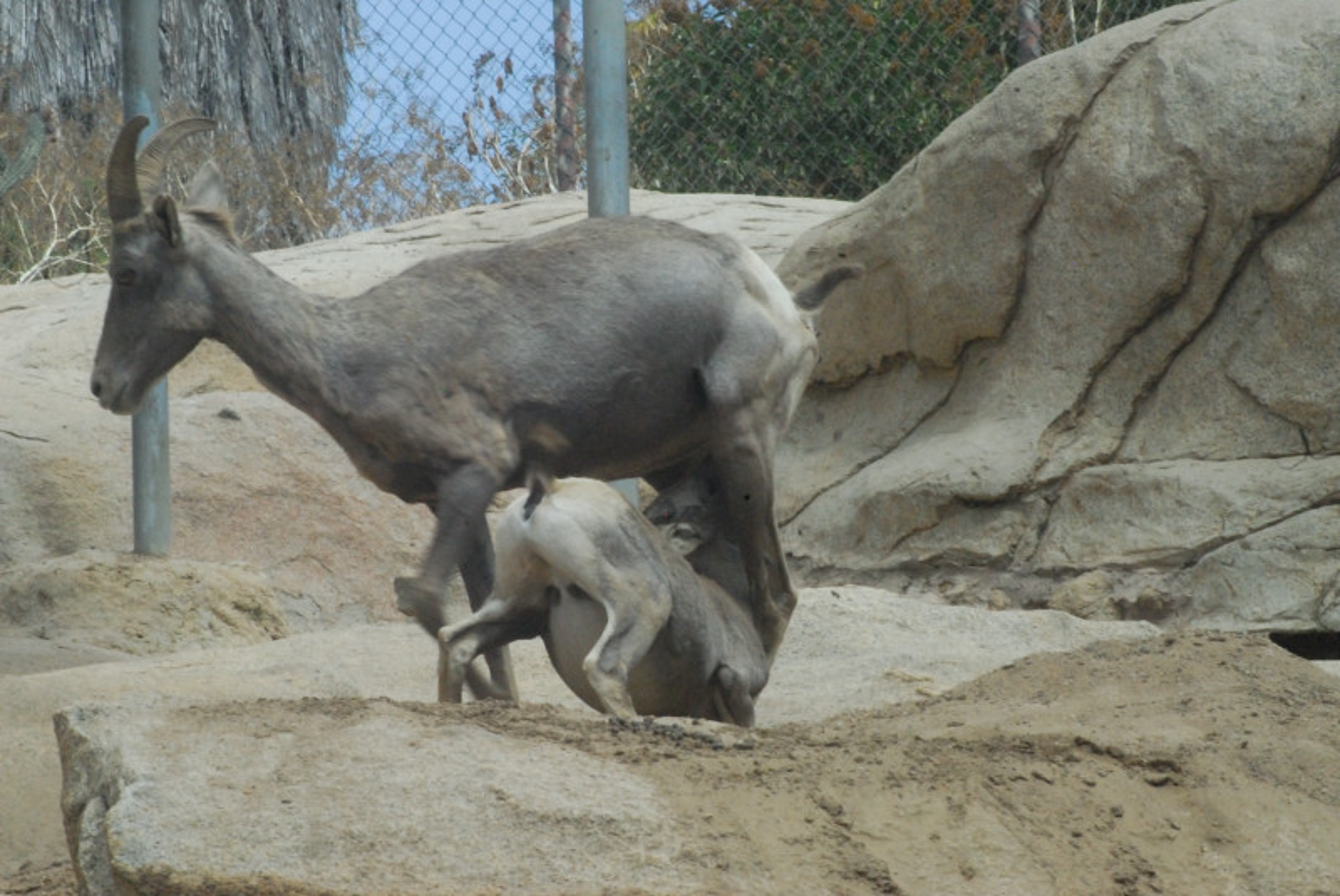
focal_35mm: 195
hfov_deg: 10.5
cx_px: 670
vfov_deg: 7.1
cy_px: 448
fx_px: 7265
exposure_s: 1/90
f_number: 32
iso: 1600
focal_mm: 130
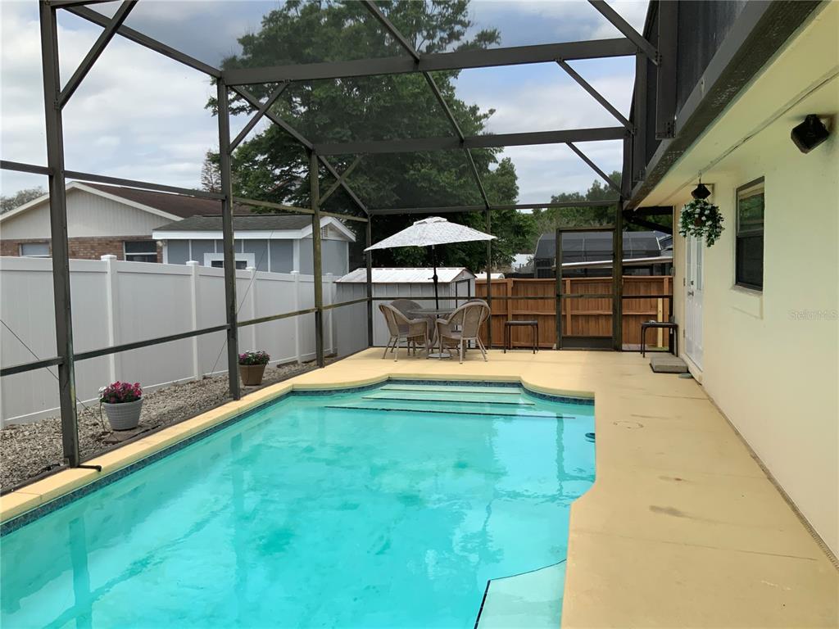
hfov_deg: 61.7
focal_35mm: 29
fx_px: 703
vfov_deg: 48.2
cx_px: 420
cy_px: 314
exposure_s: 1/1451
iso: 16
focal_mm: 3
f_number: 1.8
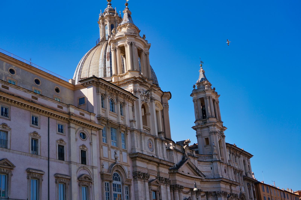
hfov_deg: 37.9
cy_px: 100
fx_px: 438
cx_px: 150
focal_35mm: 52
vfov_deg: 25.7
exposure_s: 1/1000
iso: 100
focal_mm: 35
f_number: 4
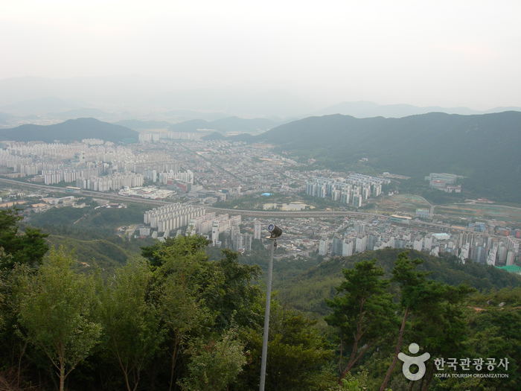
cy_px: 196
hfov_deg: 49.0
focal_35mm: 38
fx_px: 572
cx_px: 260
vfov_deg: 37.7
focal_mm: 7.8
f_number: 4.8
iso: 50
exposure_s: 1/106
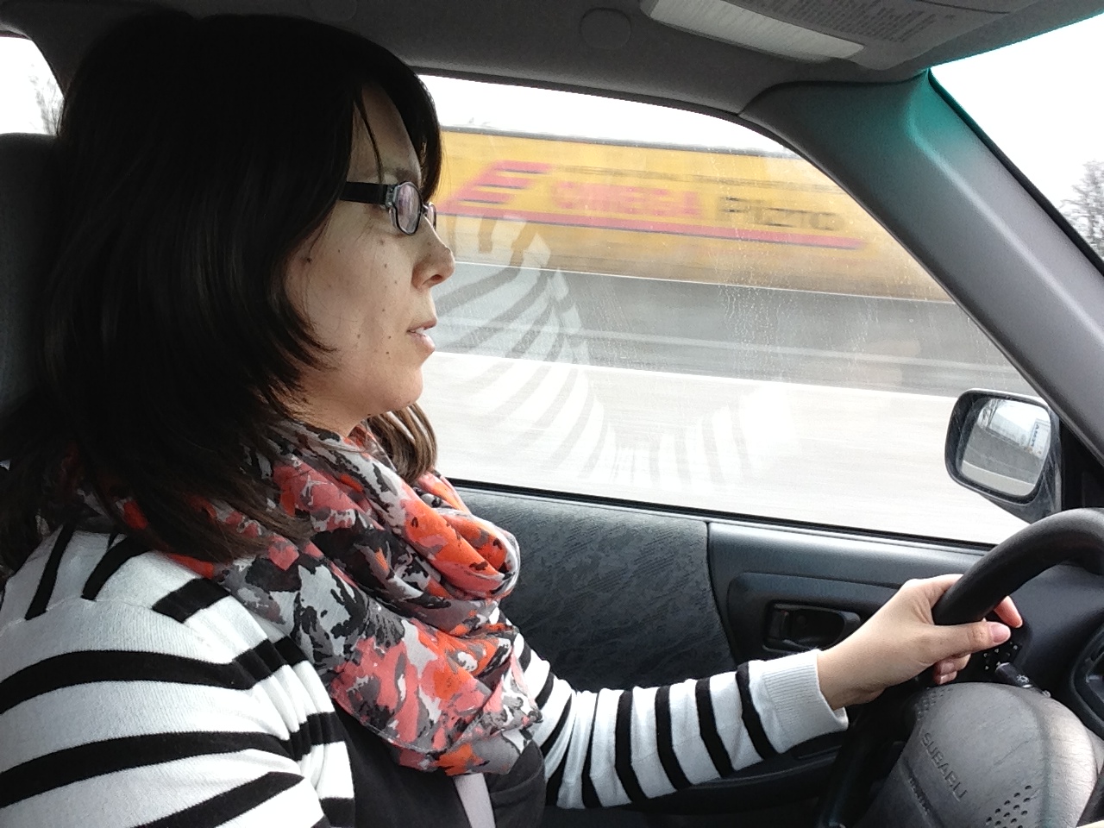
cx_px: 552
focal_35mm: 35
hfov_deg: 52.6
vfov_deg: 40.7
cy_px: 414
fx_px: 1116
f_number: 2.4
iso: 32
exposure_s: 1/126
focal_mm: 2.18
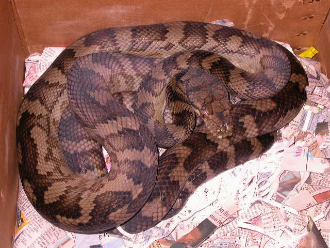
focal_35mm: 71
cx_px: 165
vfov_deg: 20.7
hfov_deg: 27.4
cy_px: 124
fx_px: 677
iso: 100
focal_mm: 14.7
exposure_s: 1/60.3
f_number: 3.3
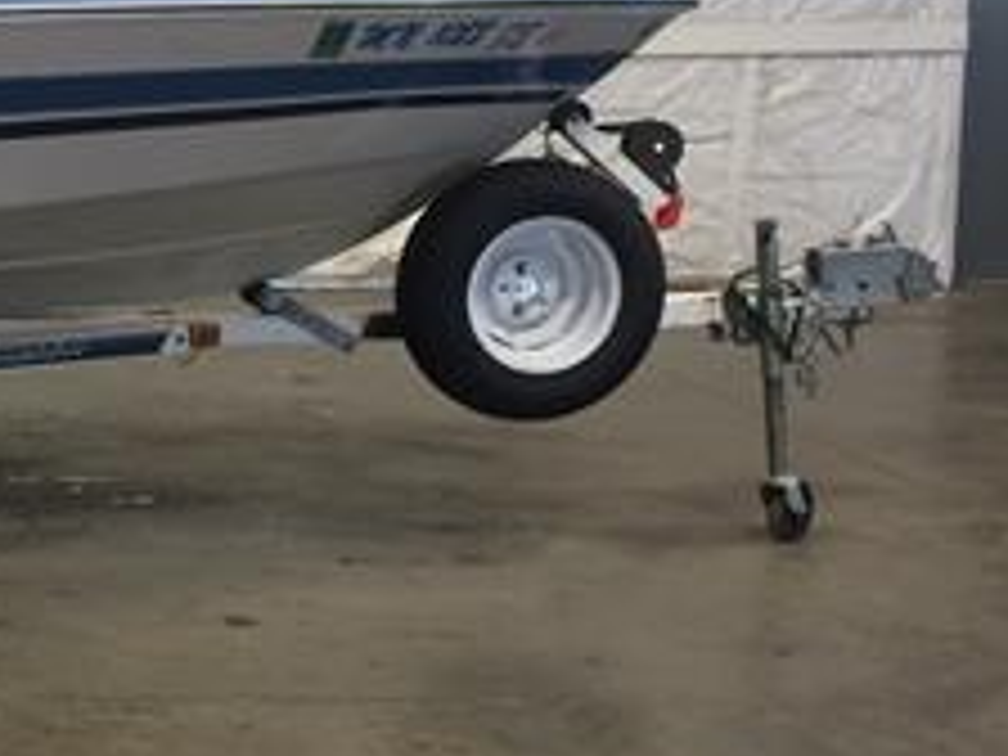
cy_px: 225
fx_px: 2417
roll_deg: +1.0
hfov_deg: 21.3
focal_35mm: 83
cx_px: -315
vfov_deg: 17.7
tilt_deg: -7.4
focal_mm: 4.15
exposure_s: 1/30
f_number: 2.2
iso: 50
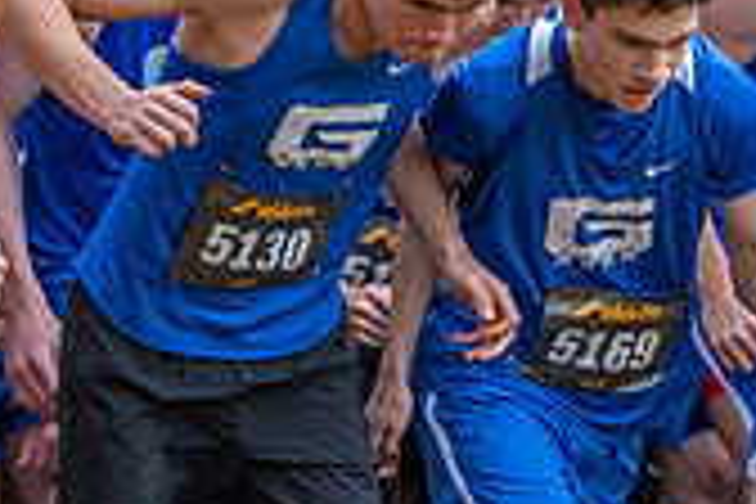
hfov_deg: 2.2
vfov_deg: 1.4
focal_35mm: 952
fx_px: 19990
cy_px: 538
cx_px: 1070
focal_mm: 200
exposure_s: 1/1000
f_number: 2.8
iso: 720
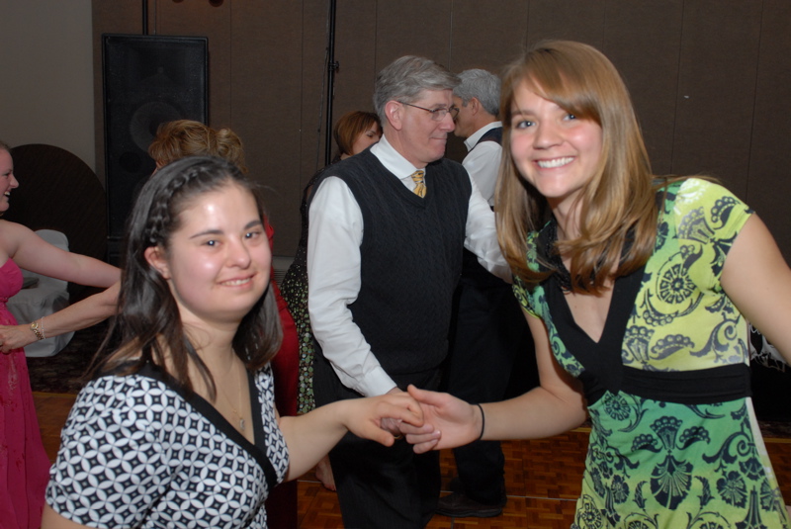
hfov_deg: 53.1
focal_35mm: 36
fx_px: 792
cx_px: 396
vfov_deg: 36.9
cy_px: 264
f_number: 4.5
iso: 400
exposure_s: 1/20
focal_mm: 24
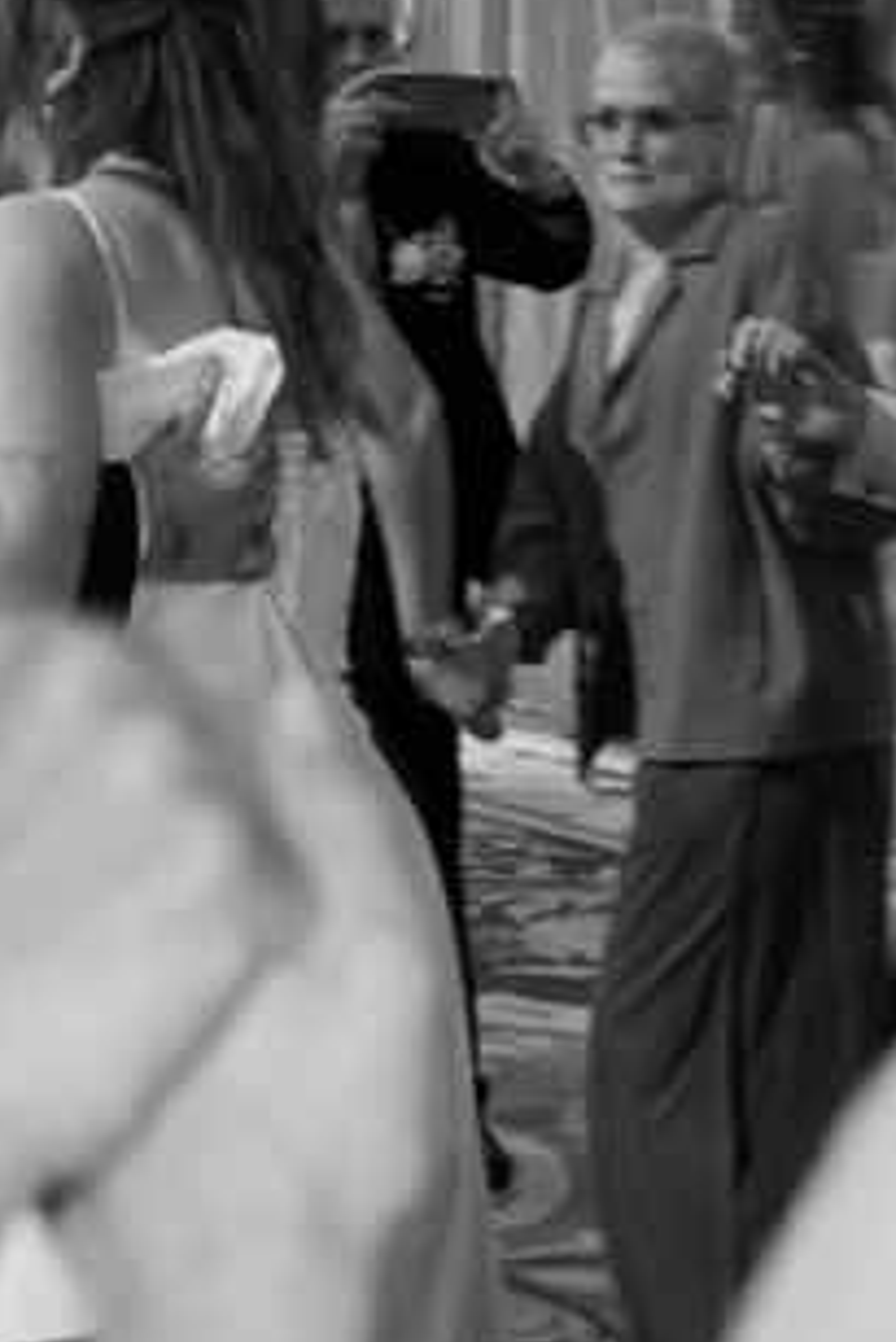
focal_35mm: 121
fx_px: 4512
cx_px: -2
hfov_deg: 11.2
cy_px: -44
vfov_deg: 16.5
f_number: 4
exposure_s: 1/60
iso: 4000
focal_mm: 35
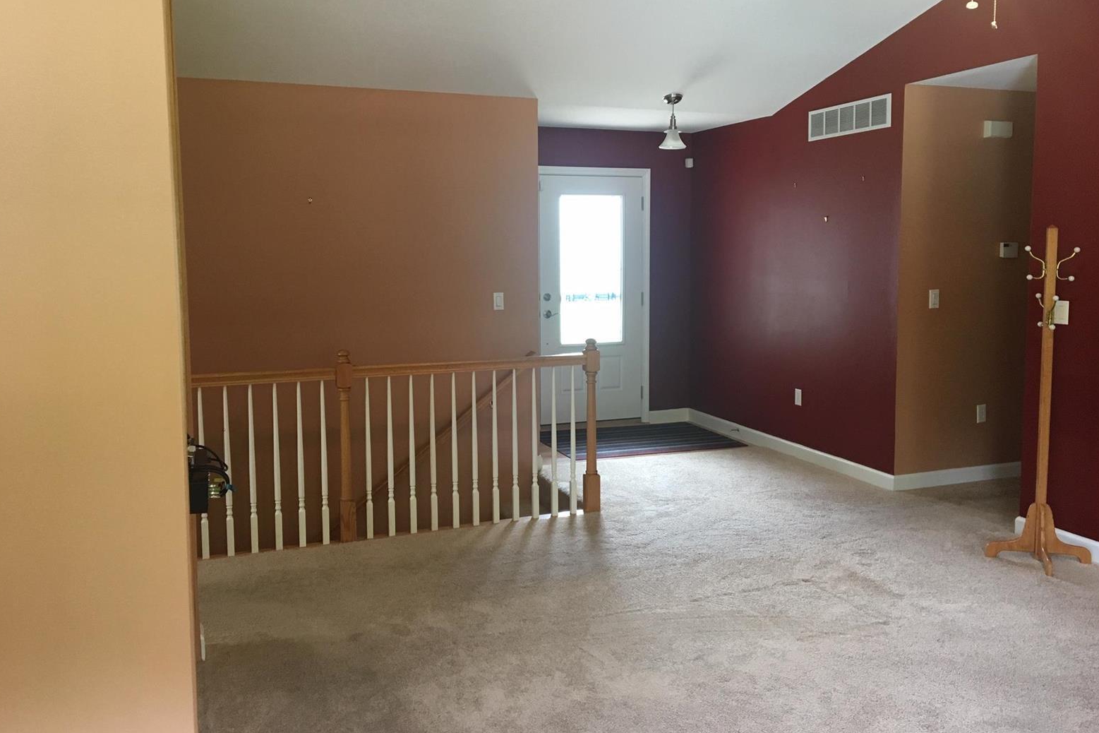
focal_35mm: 31
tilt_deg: -4.8
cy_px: 332
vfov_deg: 42.3
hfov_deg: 60.3
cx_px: 555
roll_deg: +0.1
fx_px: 946
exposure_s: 1/30
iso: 125
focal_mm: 4.15
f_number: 2.2
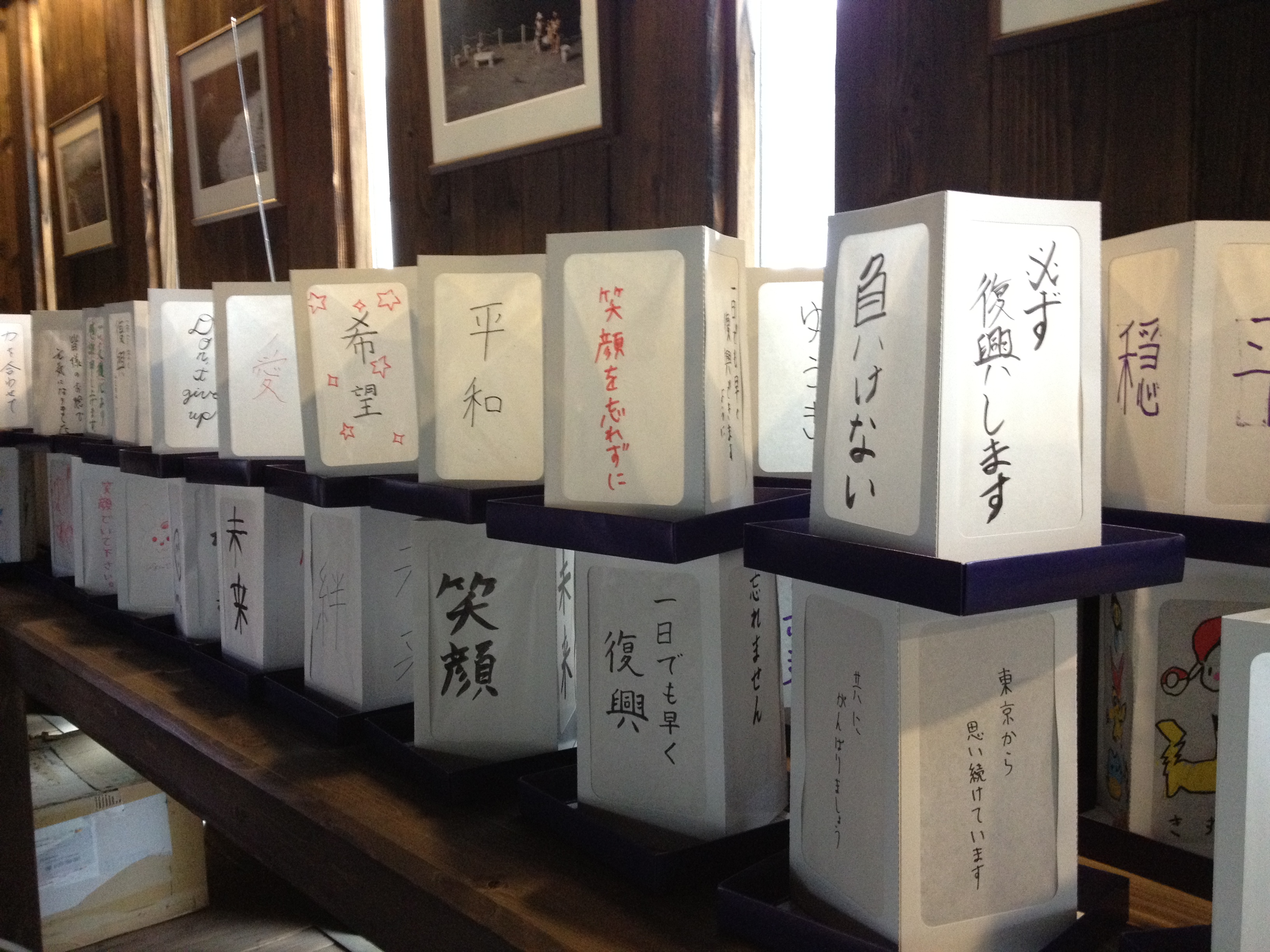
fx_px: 1284
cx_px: 635
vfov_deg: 40.7
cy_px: 476
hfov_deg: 52.6
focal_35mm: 35
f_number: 2.4
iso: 320
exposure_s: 1/20
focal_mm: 4.28
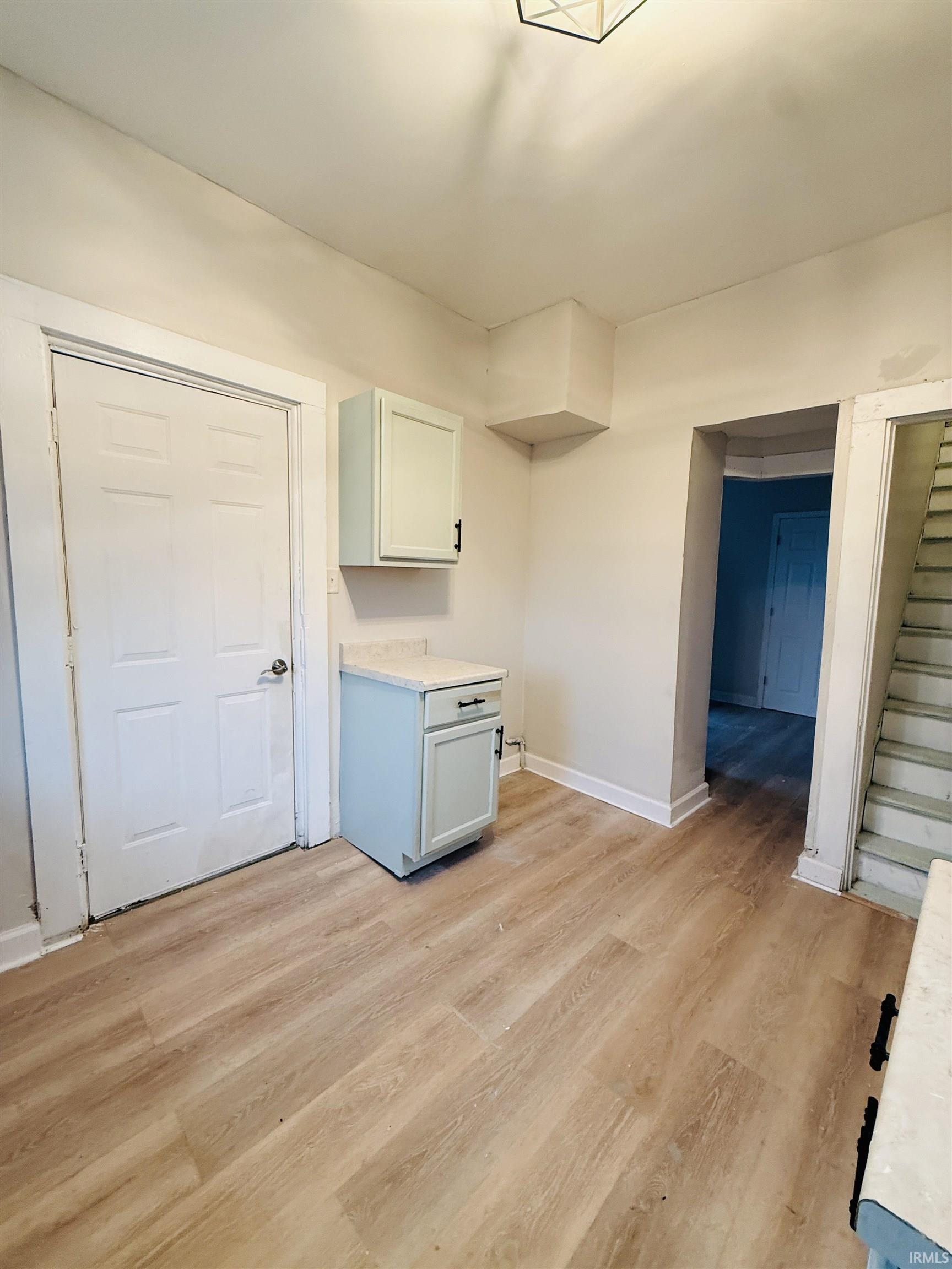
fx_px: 513
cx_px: 476
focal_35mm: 14
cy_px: 634
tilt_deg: -5.8
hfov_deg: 85.7
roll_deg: -2.0
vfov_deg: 102.1
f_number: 2.2
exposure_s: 1/60
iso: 200
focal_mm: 2.22
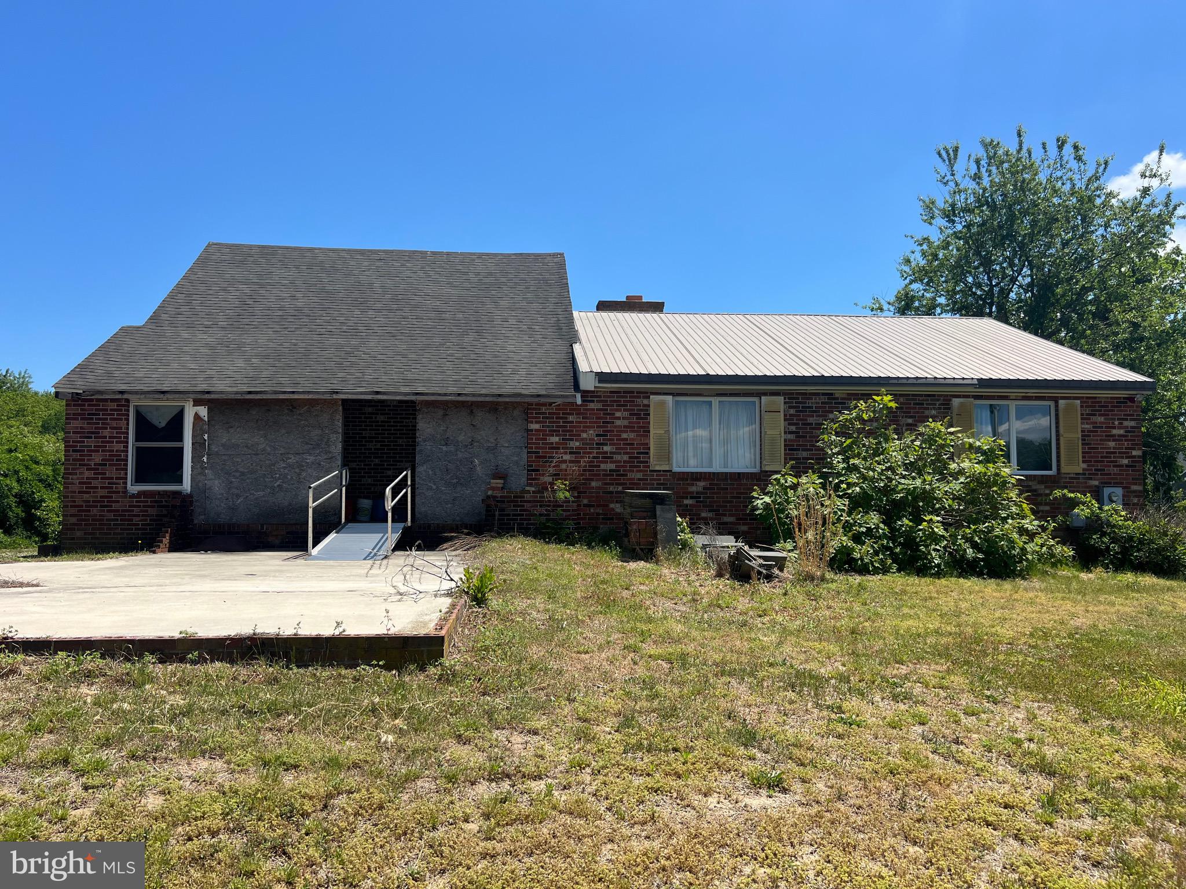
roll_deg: -0.1
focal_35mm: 26
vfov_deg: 53.1
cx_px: 593
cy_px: 444
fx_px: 891
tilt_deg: +2.9
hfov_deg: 67.3
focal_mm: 5.7
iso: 50
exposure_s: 1/4831
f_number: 1.5
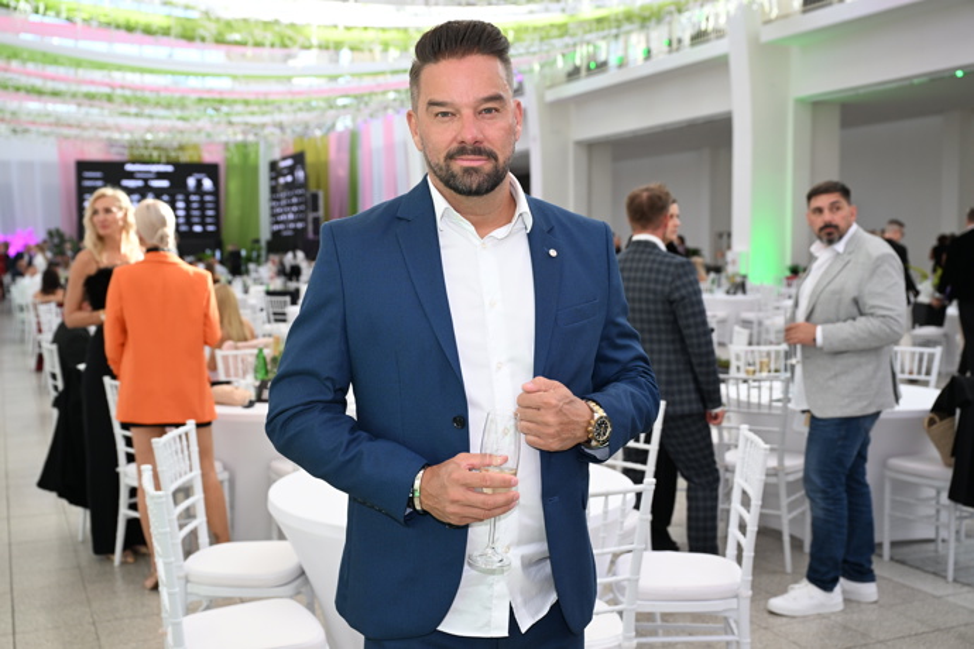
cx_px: 487
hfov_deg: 48.5
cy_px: 324
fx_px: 1082
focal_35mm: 40
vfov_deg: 33.4
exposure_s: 1/400
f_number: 4.5
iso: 800
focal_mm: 40
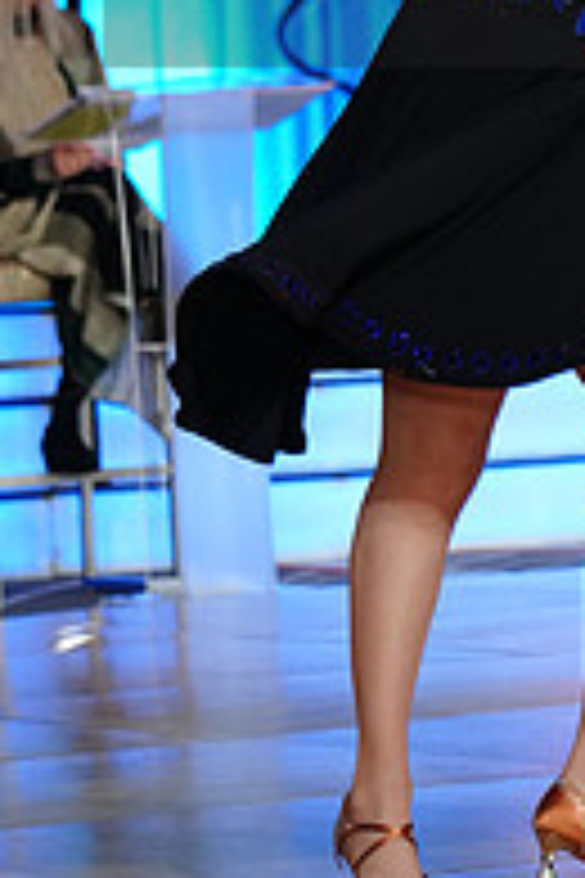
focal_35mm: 313
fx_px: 7629
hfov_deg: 4.4
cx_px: 727
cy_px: -81
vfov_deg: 6.6
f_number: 4
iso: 1600
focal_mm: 105
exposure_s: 1/400
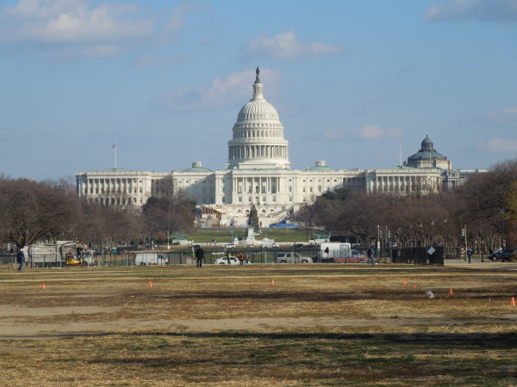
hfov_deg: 13.1
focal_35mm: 151
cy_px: 194
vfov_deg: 9.8
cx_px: 258
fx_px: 2255
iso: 100
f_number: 4.9
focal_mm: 27.2
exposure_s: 1/800
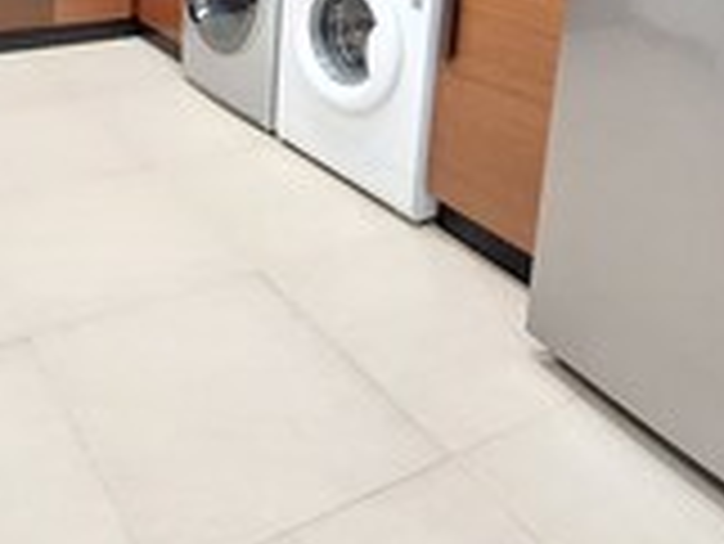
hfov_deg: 46.9
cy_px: -115
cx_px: 124
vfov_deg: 32.0
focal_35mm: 37
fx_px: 774
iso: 640
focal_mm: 1.74
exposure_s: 1/20
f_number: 2.2
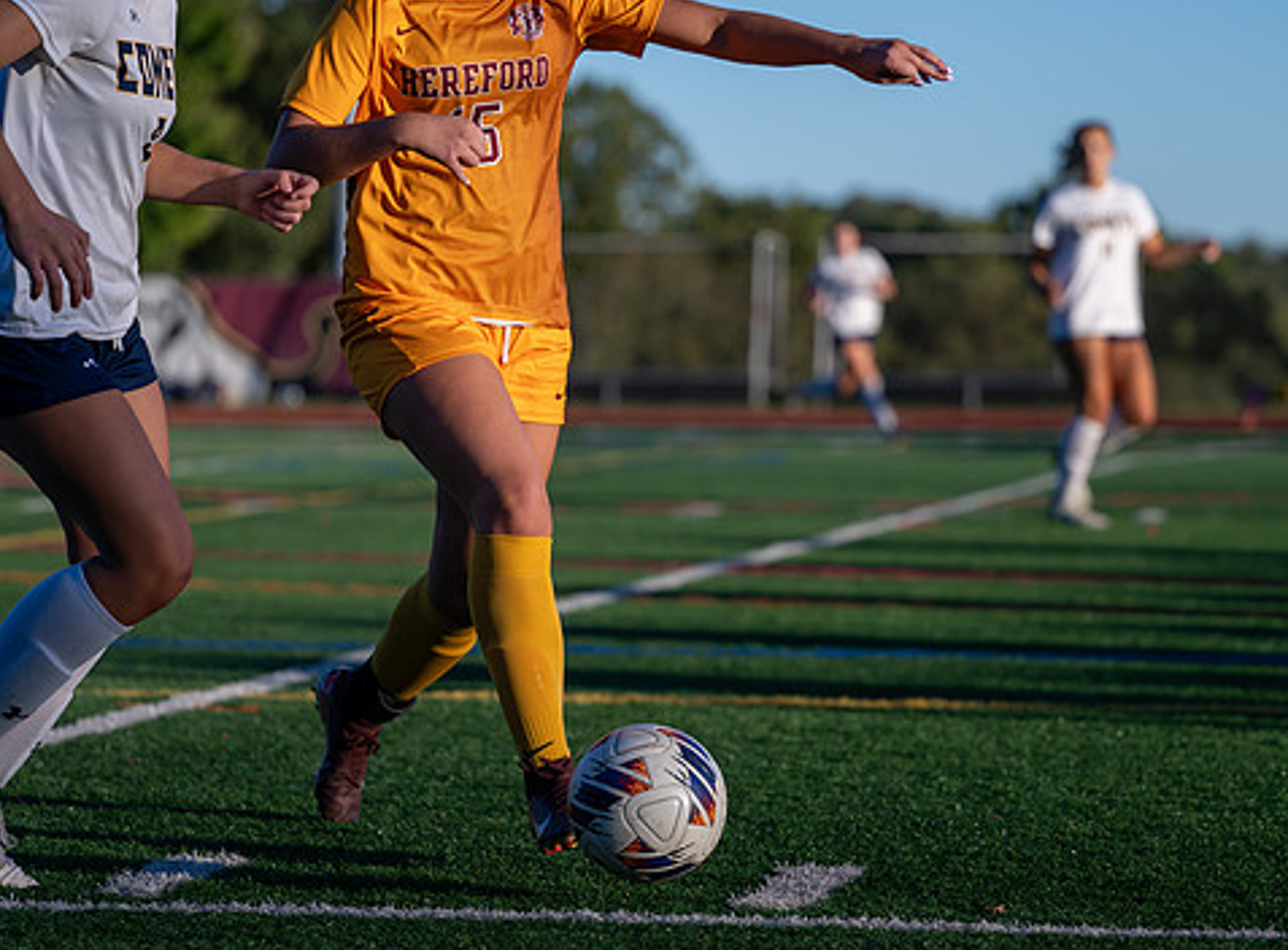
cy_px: 451
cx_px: 520
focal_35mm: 154
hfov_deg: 12.9
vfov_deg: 9.5
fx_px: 5697
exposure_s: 1/2000
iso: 110
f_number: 2.8
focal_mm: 105
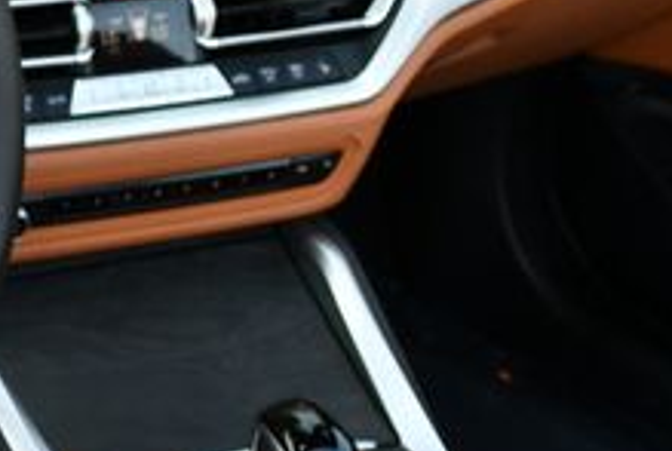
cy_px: 123
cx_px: -273
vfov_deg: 13.1
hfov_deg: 17.8
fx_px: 1964
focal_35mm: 105
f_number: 4.5
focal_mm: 18
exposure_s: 1/250
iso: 400
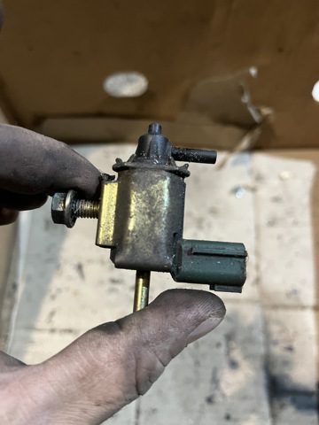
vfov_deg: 67.3
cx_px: 160
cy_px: 212
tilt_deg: -62.5
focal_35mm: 26
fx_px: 319
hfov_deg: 53.1
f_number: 1.6
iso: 500
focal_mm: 5.1
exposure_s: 1/33
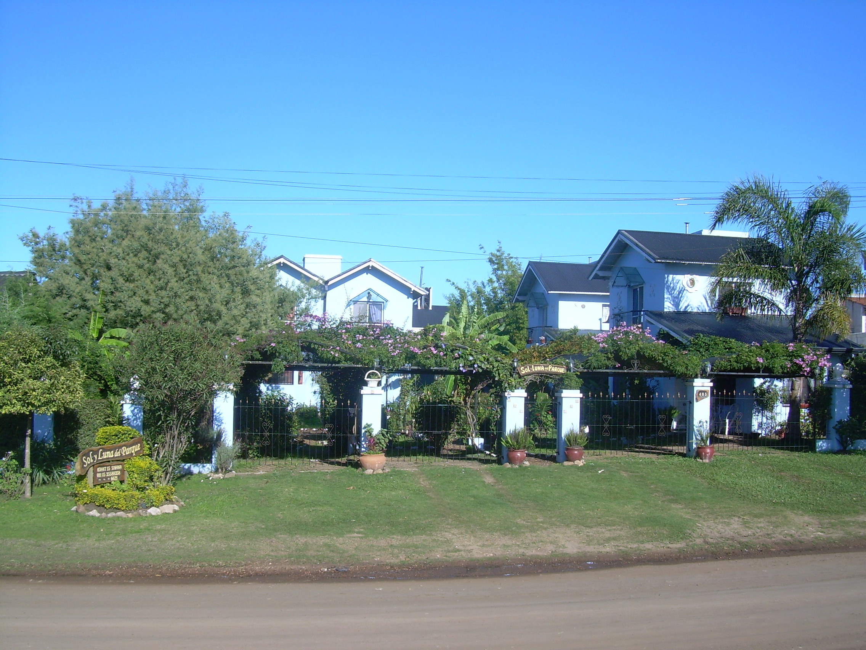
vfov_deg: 37.7
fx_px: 951
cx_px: 433
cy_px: 325
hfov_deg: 49.0
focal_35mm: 38
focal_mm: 6.3
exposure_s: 1/386
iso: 50
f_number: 4.6
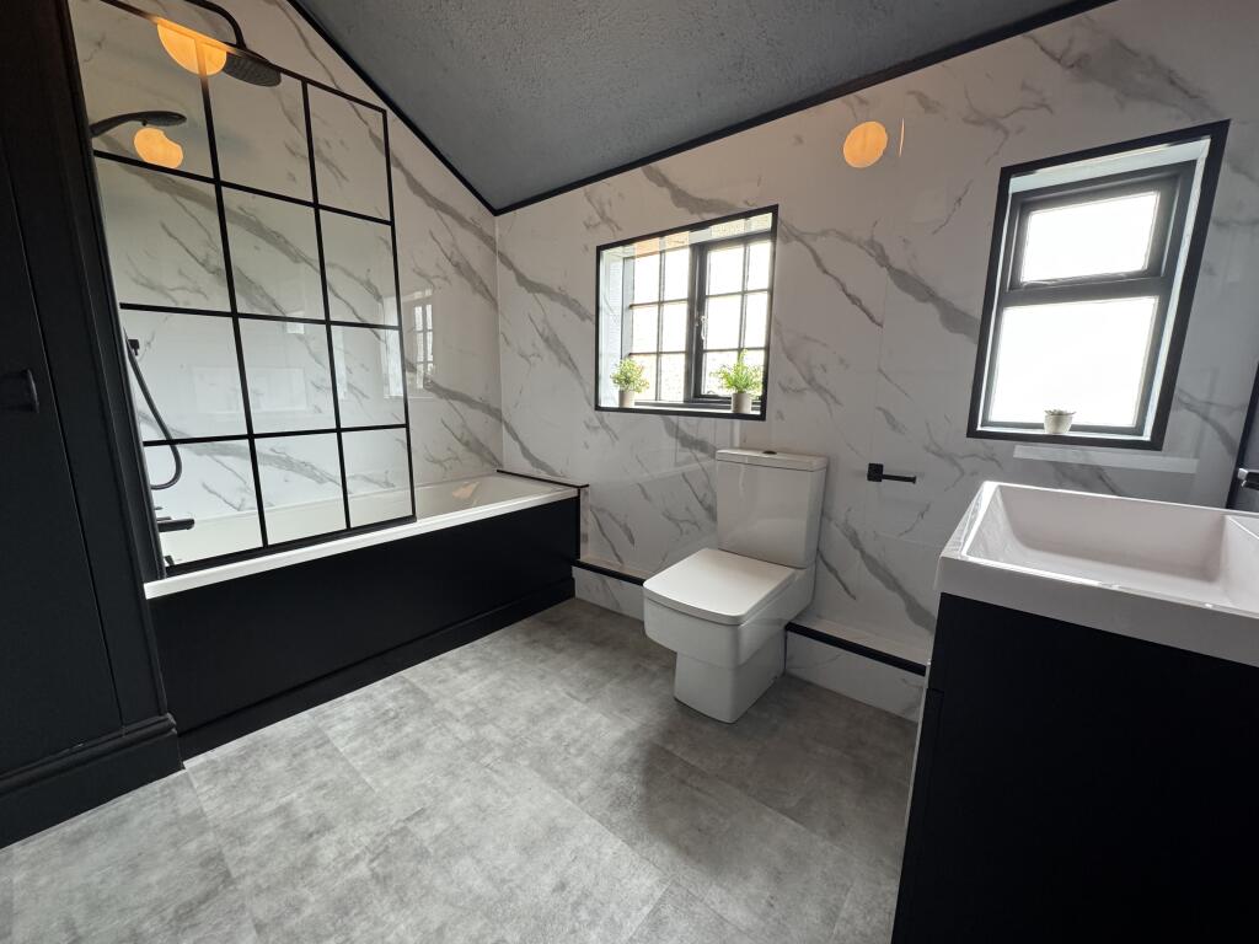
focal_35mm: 14
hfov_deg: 102.1
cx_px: 630
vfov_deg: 85.7
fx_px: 509
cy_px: 472
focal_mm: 2.22
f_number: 2.2
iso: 250
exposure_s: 1/99
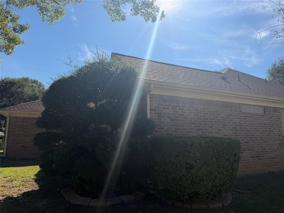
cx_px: 142
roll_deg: -0.2
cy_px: 106
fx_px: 197
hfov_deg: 71.6
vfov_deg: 56.8
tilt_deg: +8.4
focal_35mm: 24
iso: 80
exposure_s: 1/7353
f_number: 1.78
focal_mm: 6.76
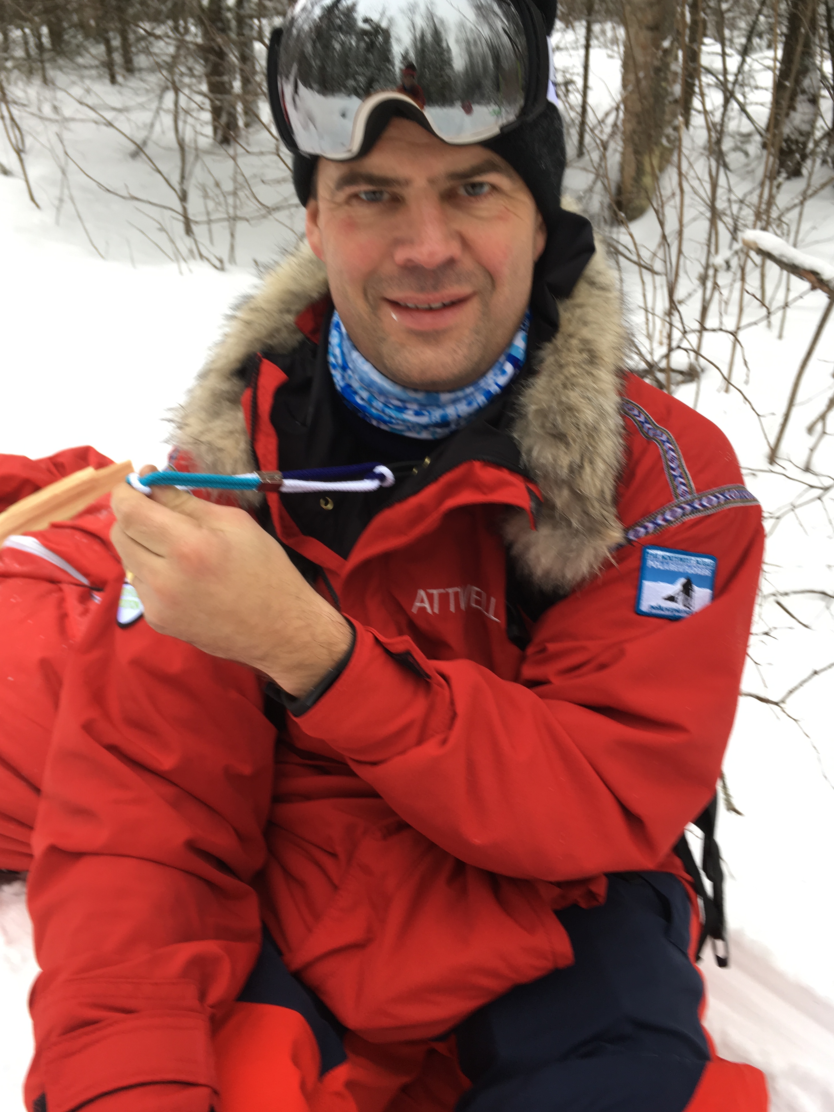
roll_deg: -0.2
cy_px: 549
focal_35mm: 30
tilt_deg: -27.4
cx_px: 409
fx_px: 964
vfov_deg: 60.0
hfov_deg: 46.8
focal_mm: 4.15
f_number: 2.2
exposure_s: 1/60
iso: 25
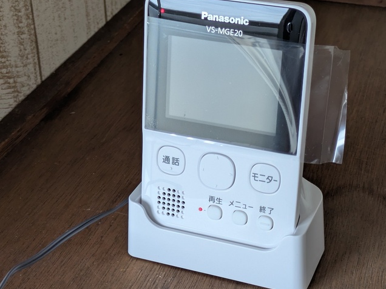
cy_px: 114
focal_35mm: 77
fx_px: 859
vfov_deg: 19.1
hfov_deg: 25.3
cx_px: 214
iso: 61
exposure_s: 1/60
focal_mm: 5.43
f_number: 1.89
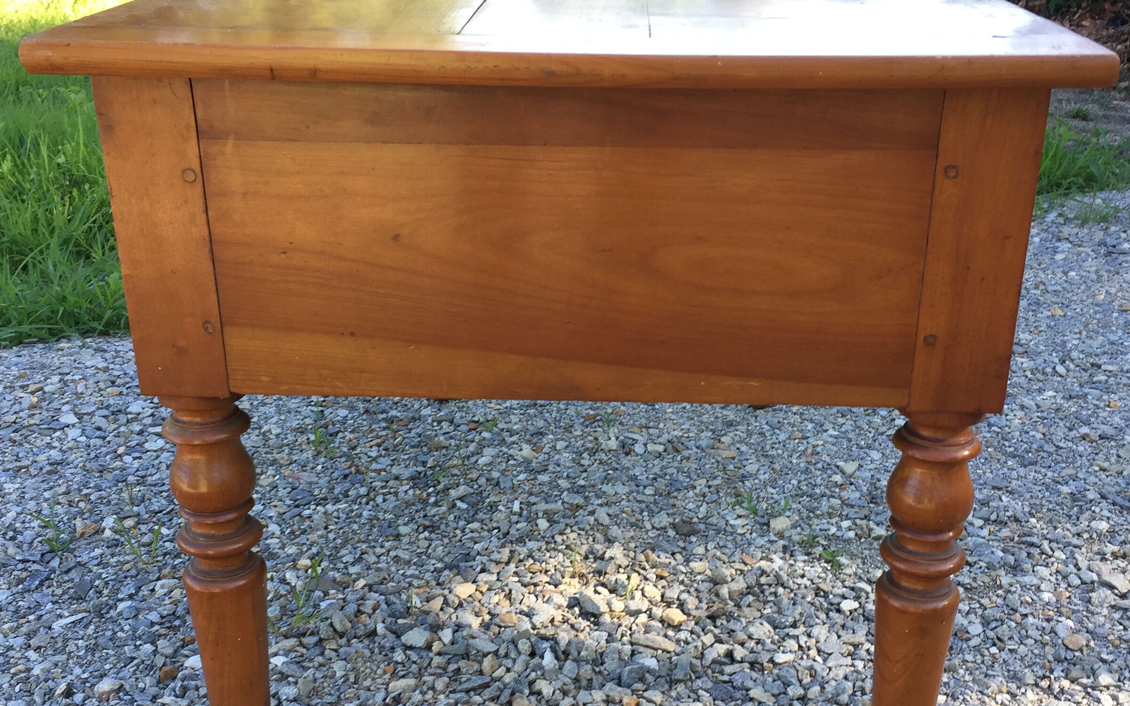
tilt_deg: -27.8
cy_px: 438
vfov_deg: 30.4
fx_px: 1293
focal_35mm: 42
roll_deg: -3.3
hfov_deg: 47.2
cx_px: 574
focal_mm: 4.15
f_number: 2.2
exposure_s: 1/129
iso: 32
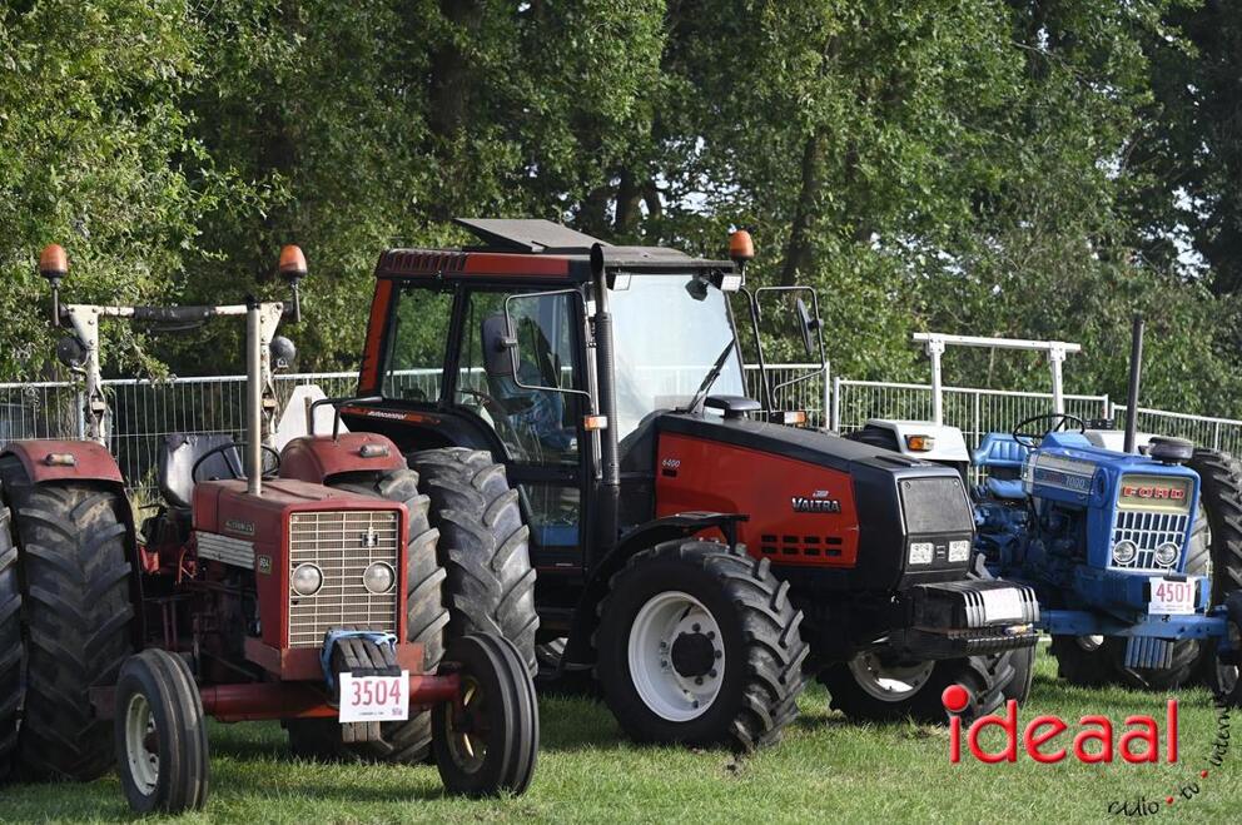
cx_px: 621
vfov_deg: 11.4
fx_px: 4135
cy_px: 412
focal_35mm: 120
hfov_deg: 17.1
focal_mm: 120
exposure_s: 1/500
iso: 320
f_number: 5.6
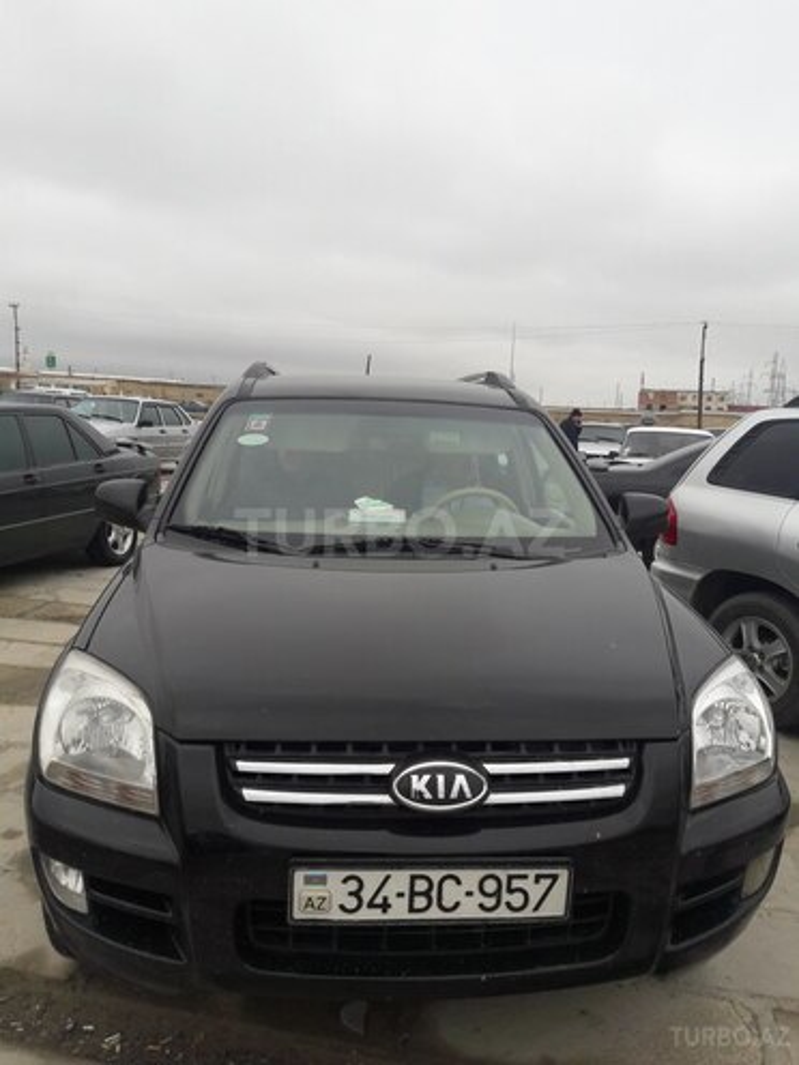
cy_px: 532
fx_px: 862
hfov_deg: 49.7
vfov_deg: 63.4
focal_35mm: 28
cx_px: 400
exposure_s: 1/643
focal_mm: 3.7
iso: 40
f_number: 1.9
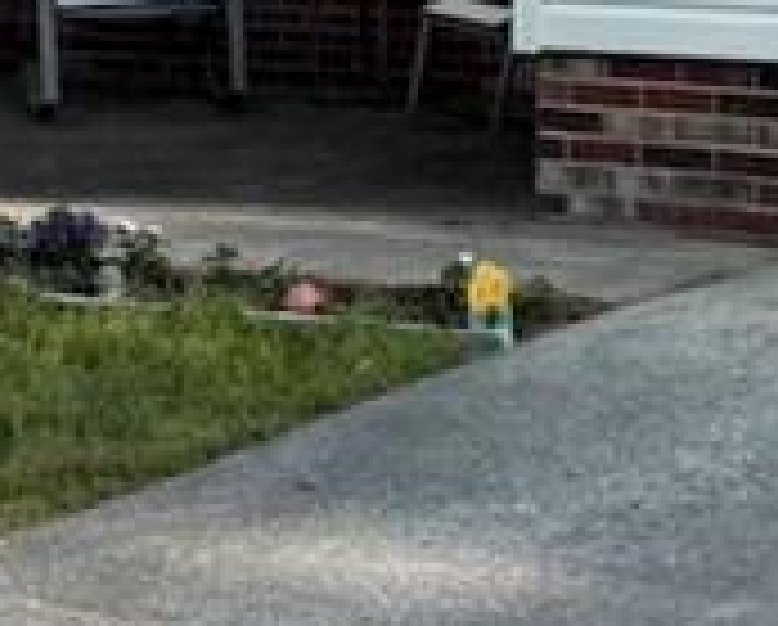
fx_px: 3460
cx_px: 387
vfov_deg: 10.1
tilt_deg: +0.5
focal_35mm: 150
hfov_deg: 12.8
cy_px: -248
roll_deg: -1.0
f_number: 1.6
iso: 50
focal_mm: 5.96
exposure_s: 1/701
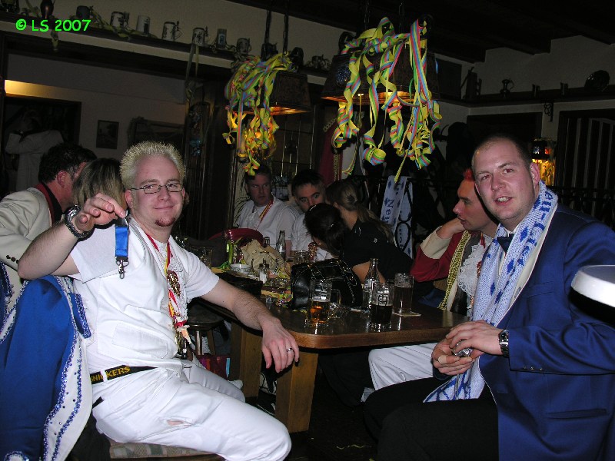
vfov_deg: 40.7
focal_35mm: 35
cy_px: 230
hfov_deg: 52.6
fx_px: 622
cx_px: 308
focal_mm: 8.9
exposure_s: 1/60.1
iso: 50
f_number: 2.8
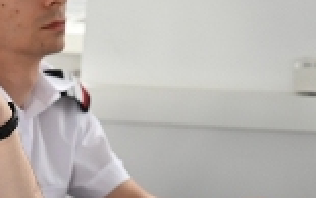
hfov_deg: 6.9
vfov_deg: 4.3
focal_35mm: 303
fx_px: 2610
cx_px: 12
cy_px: 175
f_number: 4
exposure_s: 1/125
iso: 1600
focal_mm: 90
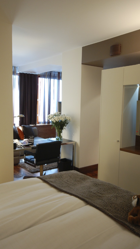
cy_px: 125
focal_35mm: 32
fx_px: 211
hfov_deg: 36.6
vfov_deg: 61.0
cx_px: 60
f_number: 6.3
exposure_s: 1/13
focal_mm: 20
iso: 800
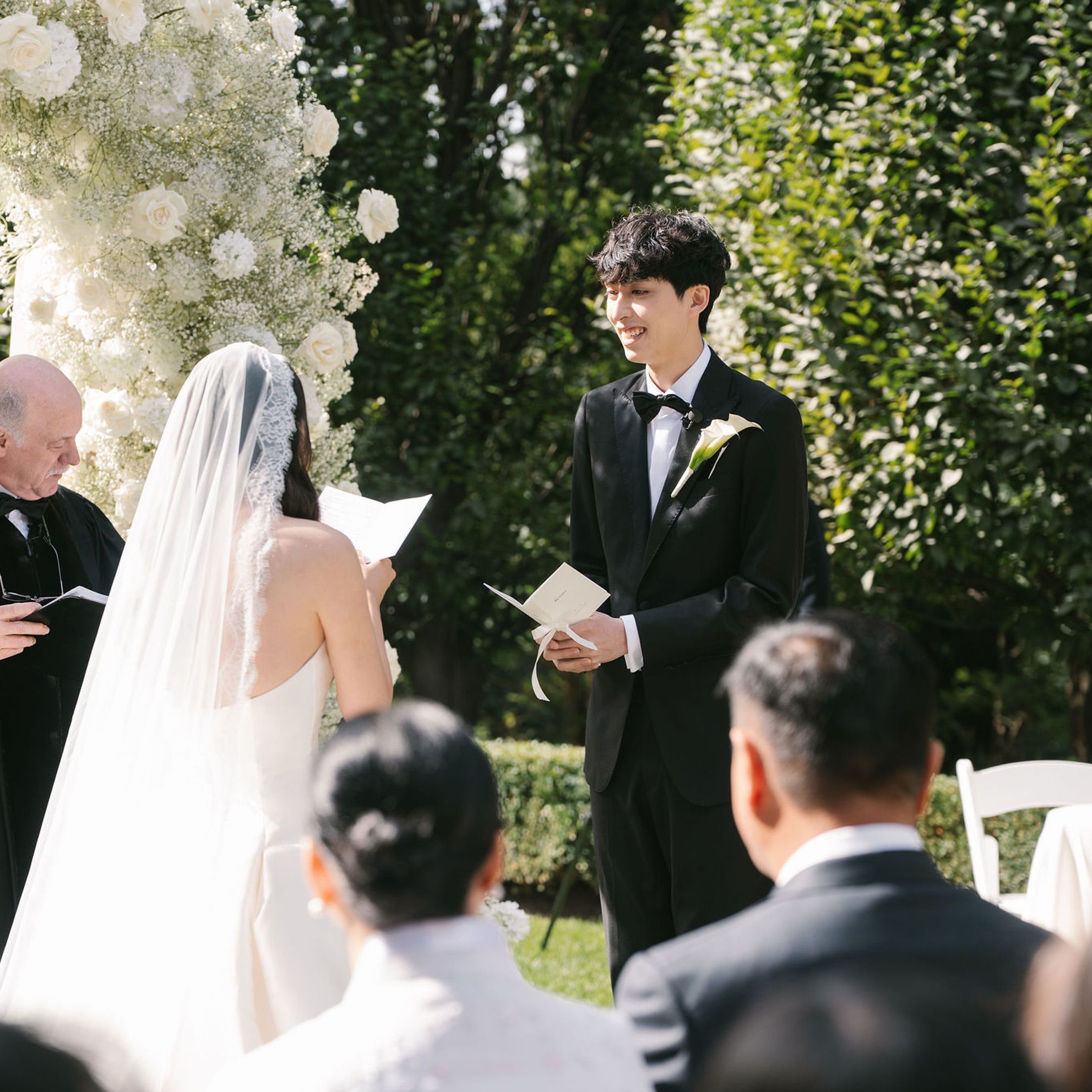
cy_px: 545
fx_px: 3212
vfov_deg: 19.3
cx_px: 462
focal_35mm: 90
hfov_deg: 19.3
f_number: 2.8
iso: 100
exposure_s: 1/320
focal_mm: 70
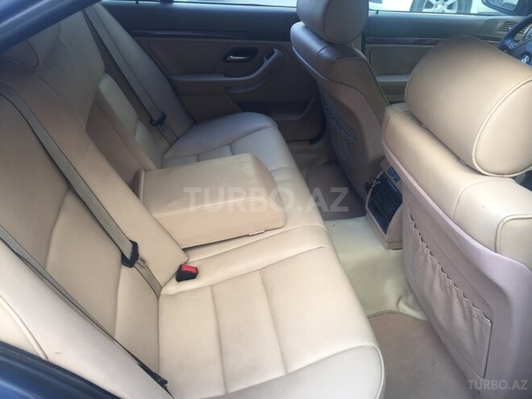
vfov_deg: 48.2
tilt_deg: -34.5
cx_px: 266
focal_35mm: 29
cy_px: 200
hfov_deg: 61.7
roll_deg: -9.3
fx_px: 446
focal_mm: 4.15
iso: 50
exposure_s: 1/100
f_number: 2.2
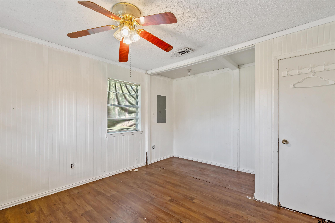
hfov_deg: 96.7
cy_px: 112
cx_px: 168
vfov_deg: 73.7
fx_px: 149
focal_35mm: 16
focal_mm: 16
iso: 800
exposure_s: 1/30
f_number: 8
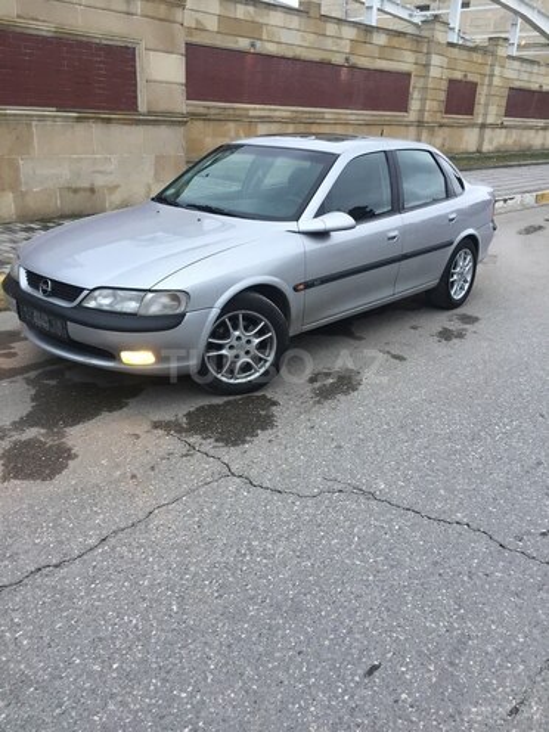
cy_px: 366
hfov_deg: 48.2
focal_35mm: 29
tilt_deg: -20.5
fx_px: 613
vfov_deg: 61.7
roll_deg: -1.5
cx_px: 274
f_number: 2.2
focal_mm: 4.15
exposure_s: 1/33
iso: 40
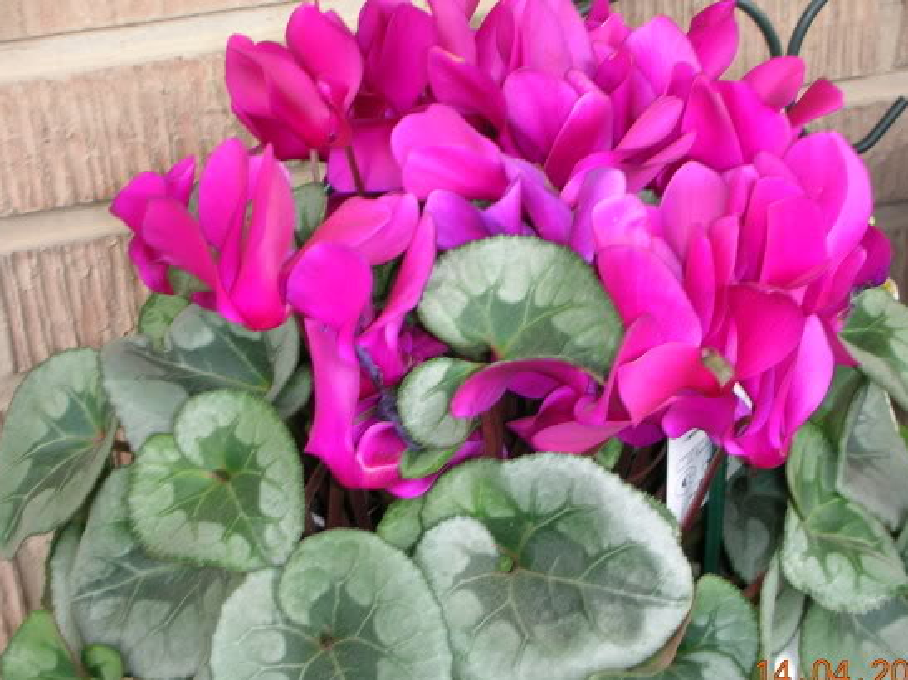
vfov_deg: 23.6
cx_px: 491
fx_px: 1626
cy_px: 358
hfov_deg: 31.2
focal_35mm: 62
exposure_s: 1/30
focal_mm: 8.8
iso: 50
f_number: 3.7
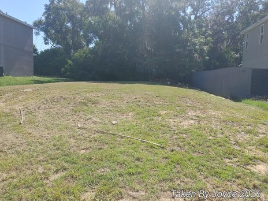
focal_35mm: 28
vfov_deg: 49.7
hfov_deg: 63.4
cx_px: 124
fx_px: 217
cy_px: 97
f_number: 1.8
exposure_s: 1/1316
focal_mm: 4.81
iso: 50
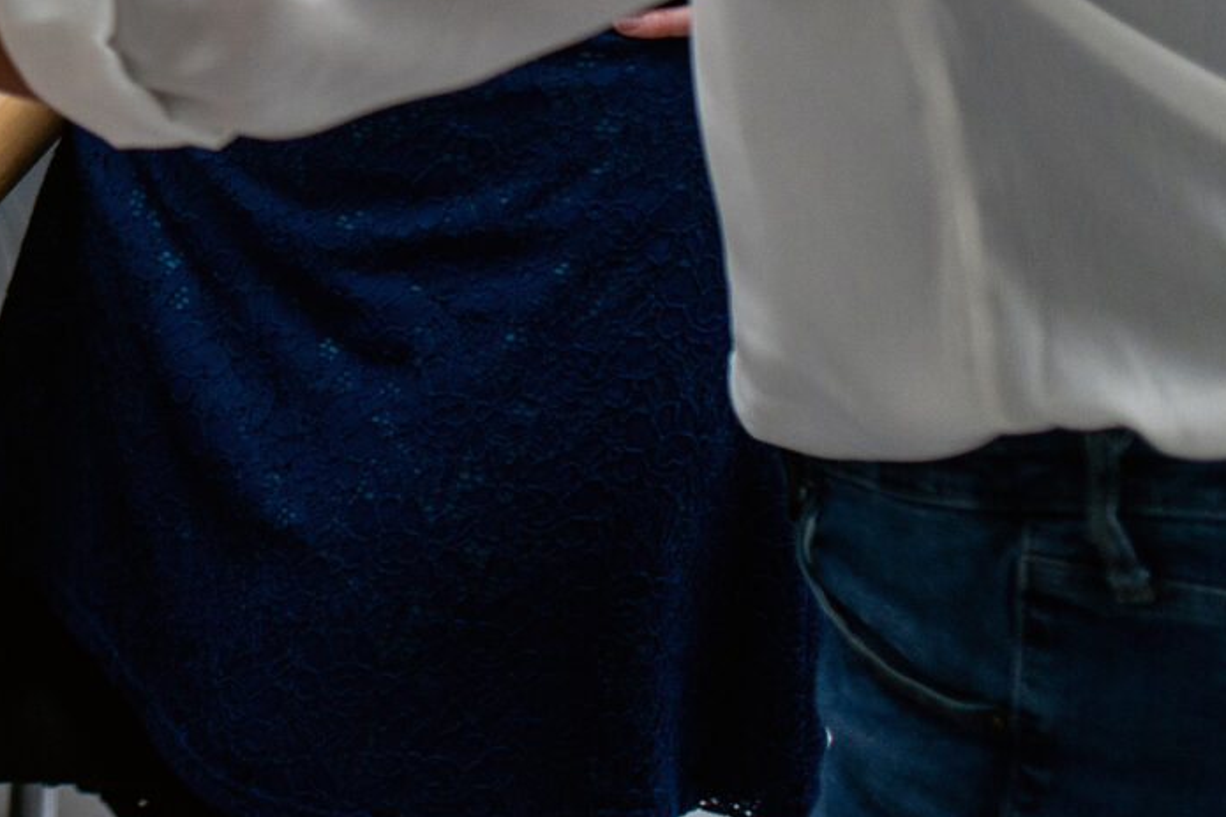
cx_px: -616
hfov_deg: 14.8
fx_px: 4392
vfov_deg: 10.2
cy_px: -486
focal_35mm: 129
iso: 320
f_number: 2
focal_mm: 35
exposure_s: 1/320
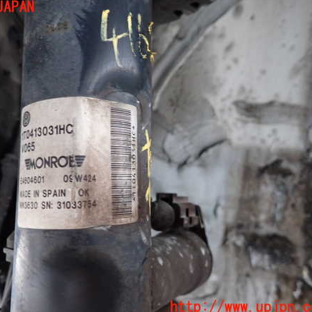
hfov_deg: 53.5
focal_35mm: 30
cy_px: 157
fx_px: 306
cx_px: 118
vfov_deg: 54.0
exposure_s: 1/30
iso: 400
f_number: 2
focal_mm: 4.5
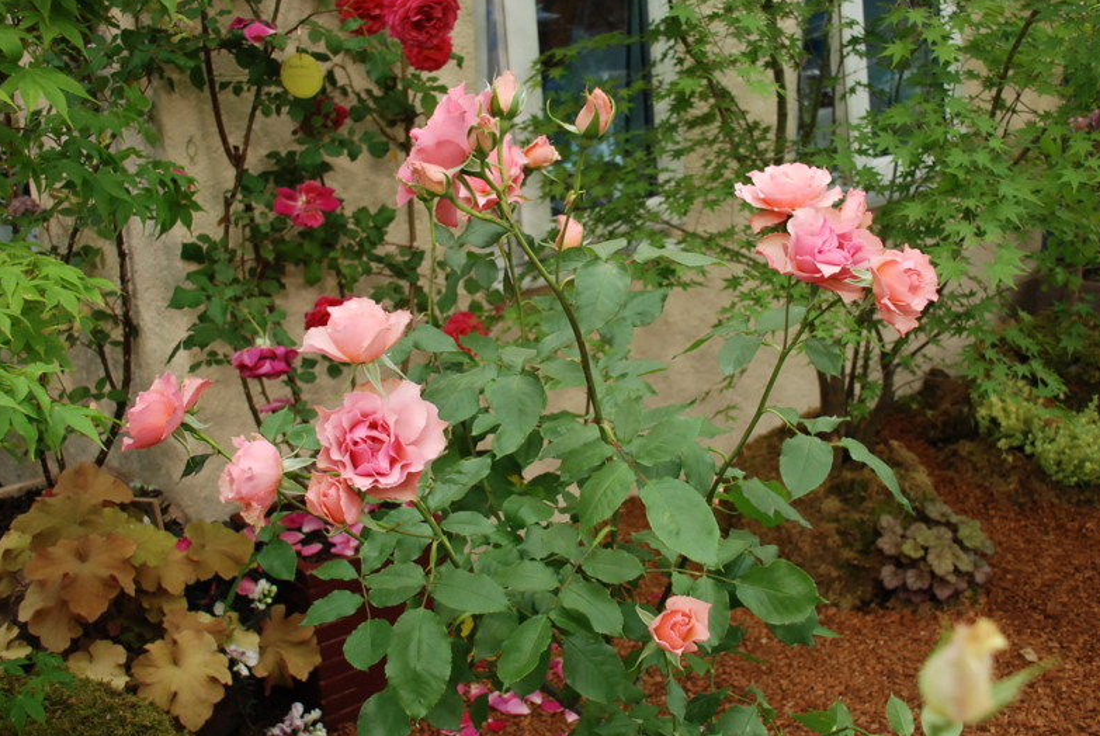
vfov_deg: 29.3
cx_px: 559
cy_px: 362
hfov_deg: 42.7
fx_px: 1407
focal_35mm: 46
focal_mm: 30
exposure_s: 1/200
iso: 800
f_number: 7.1
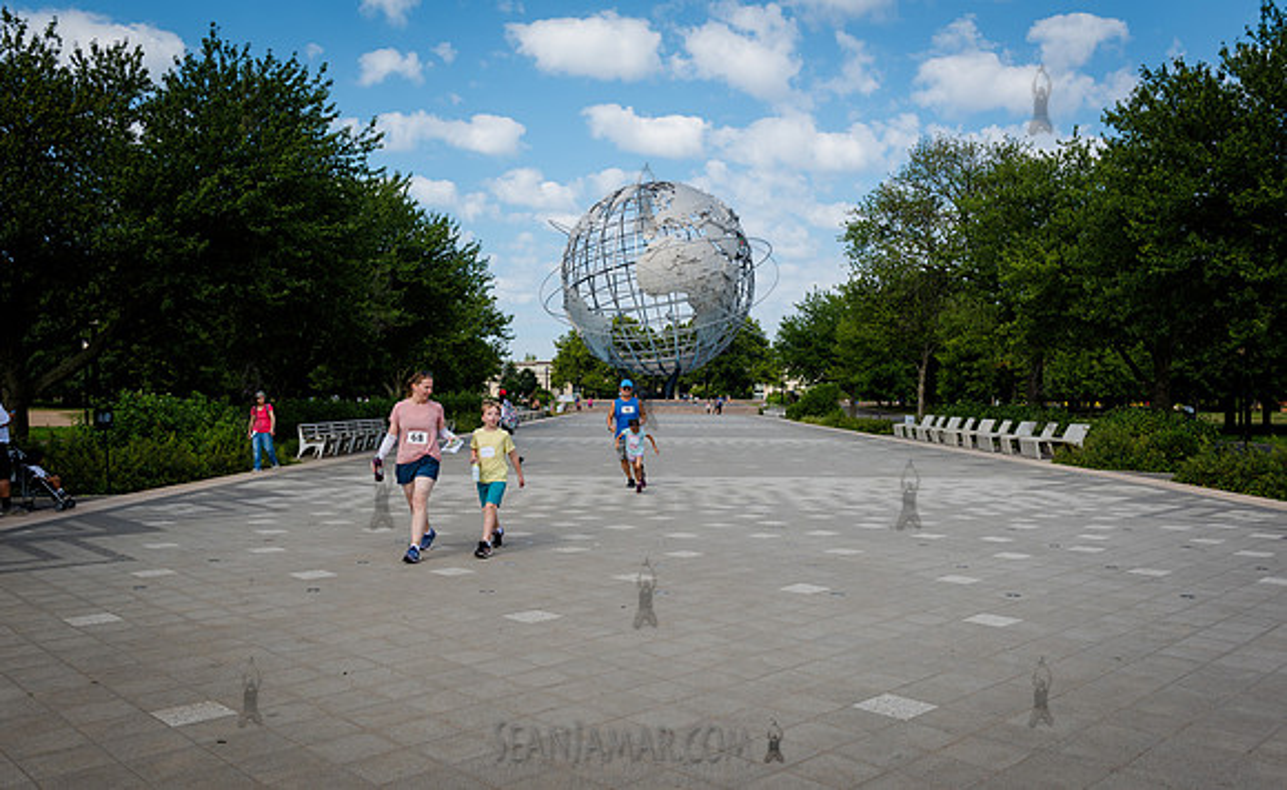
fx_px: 1042
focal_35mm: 30
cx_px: 642
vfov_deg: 41.5
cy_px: 429
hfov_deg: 63.4
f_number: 5.6
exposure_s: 1/800
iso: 200
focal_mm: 29
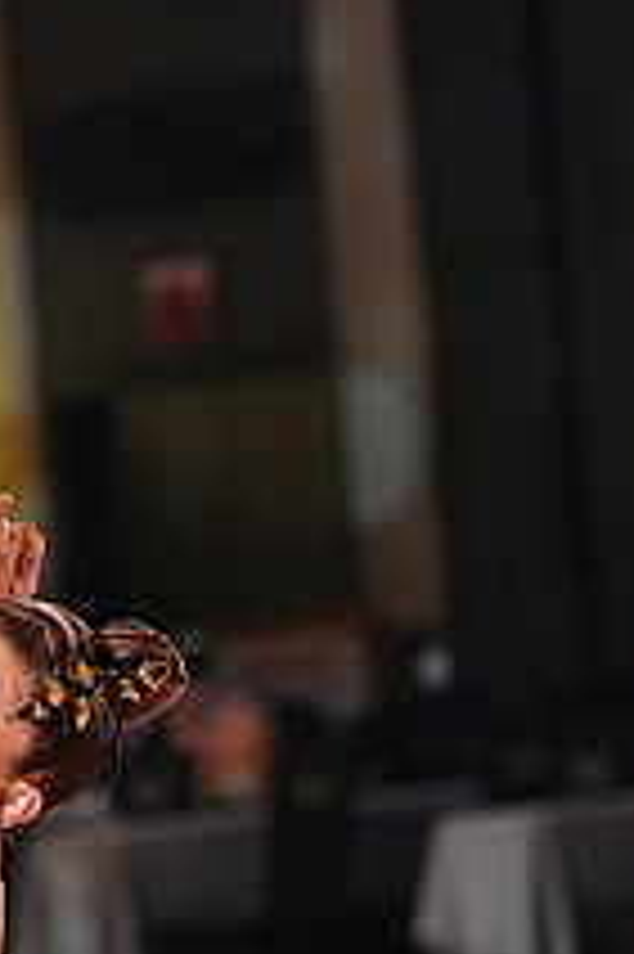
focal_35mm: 342
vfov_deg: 6.0
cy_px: 1287
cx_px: -7
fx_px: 9049
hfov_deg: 4.0
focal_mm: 125
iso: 2500
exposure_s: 1/500
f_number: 3.2
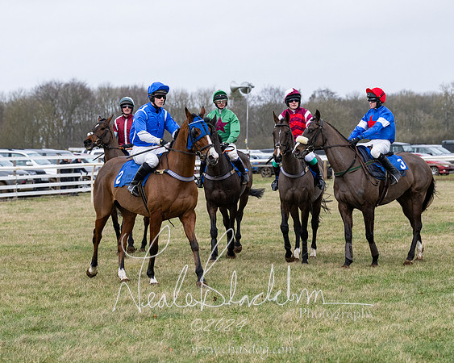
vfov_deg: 12.3
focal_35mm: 125
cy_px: 174
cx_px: 186
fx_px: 1678
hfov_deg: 15.4
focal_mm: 84
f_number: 4
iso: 800
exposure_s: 1/2000
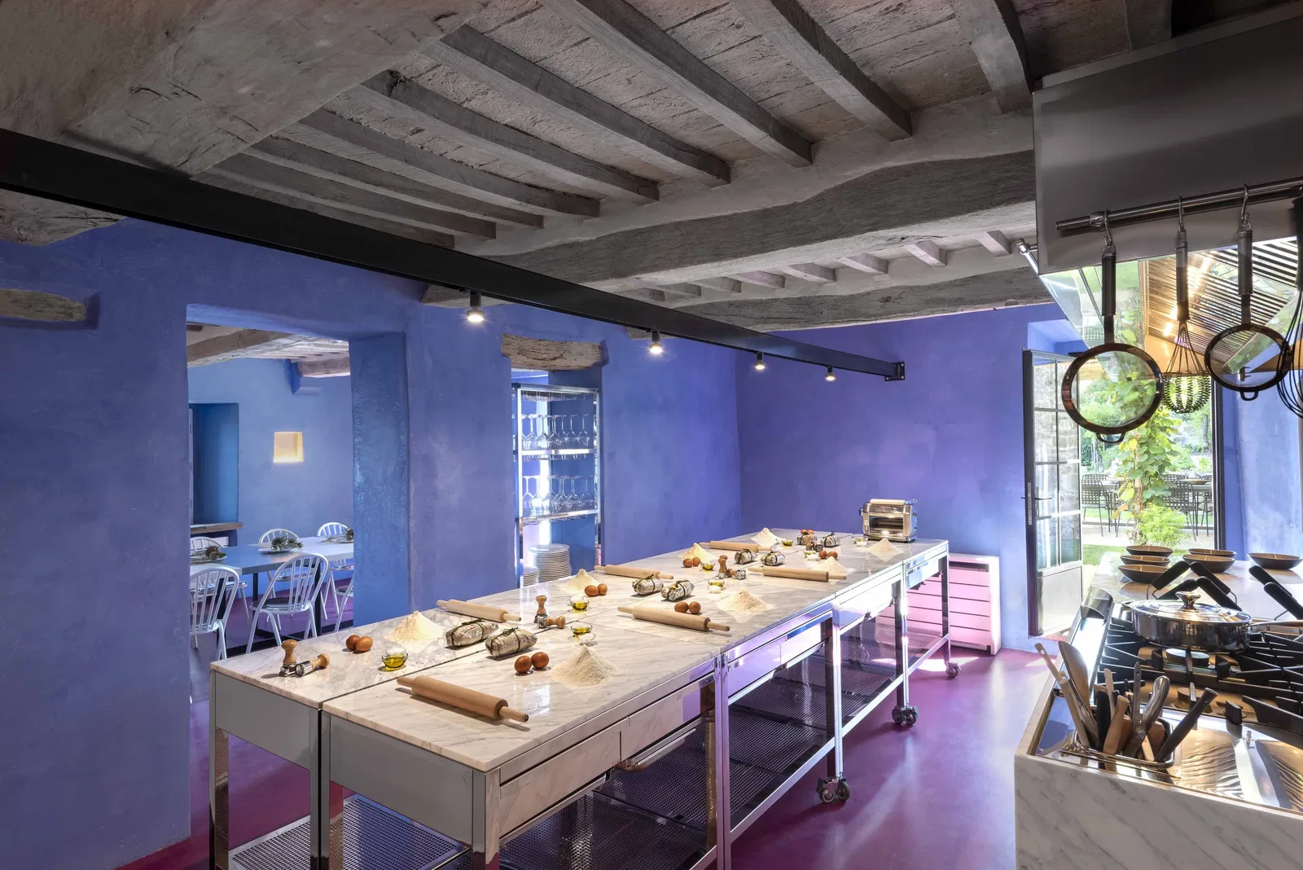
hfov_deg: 86.9
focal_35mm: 19
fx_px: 688
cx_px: 652
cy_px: 435
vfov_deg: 64.6
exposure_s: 3
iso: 100
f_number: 13
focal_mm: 19
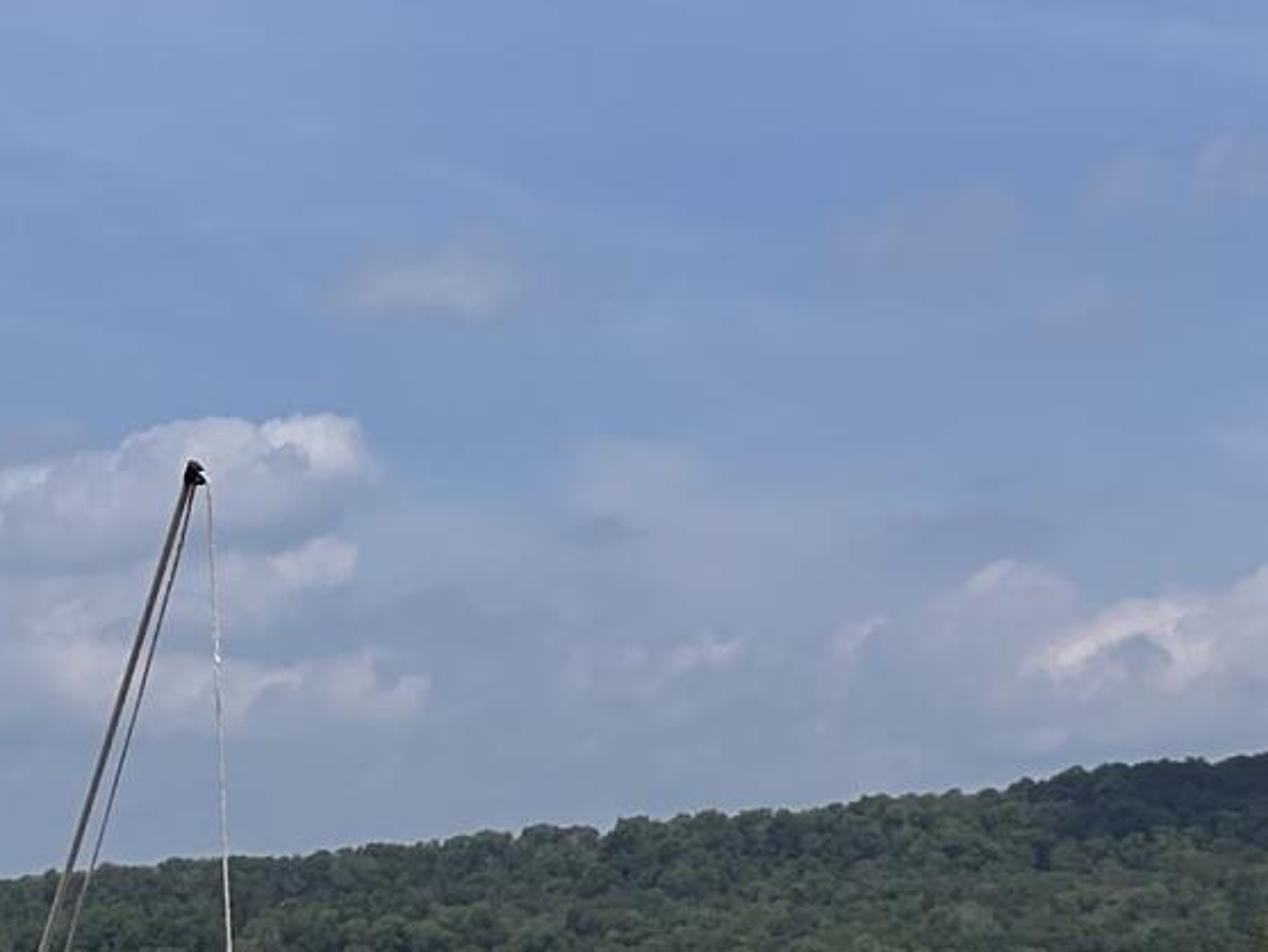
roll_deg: -0.3
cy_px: 465
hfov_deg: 14.1
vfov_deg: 10.6
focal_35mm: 140
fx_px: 5129
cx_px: 476
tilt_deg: +5.6
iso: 50
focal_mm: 5.7
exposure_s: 1/6211
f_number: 1.5
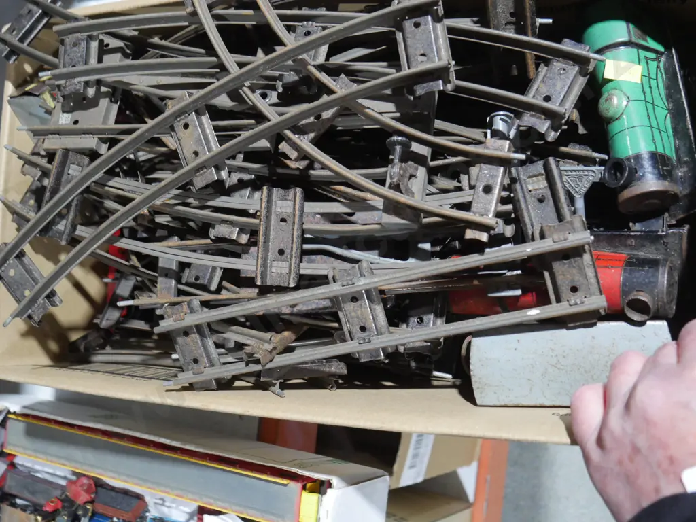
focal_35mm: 42
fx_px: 844
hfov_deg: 44.8
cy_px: 261
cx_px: 348
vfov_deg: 34.3
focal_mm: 21
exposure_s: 1/60
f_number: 4.6
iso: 2000
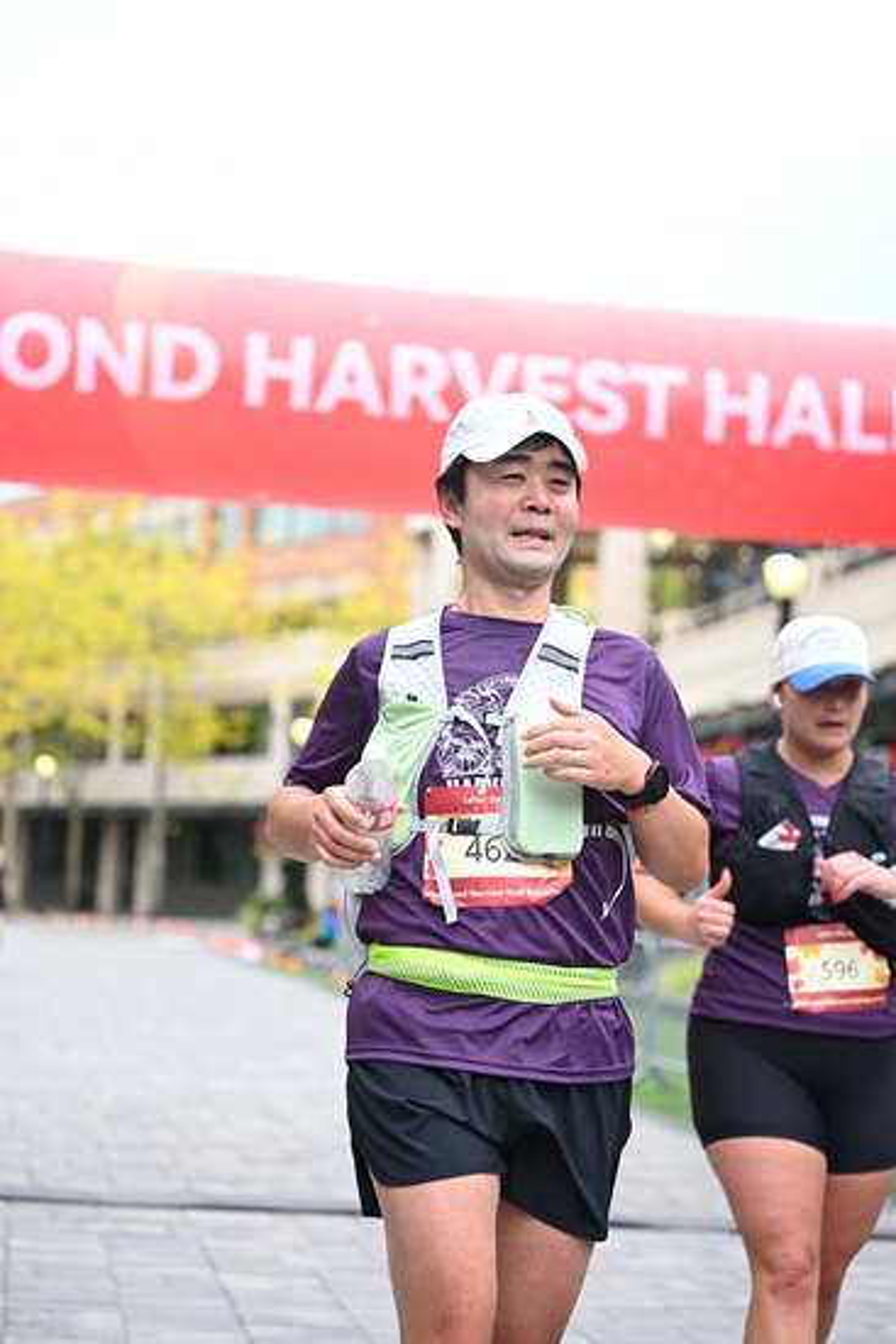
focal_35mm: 70
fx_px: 2611
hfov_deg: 19.5
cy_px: 672
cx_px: 448
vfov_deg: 28.8
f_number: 2.8
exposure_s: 1/1600
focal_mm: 70
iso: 640
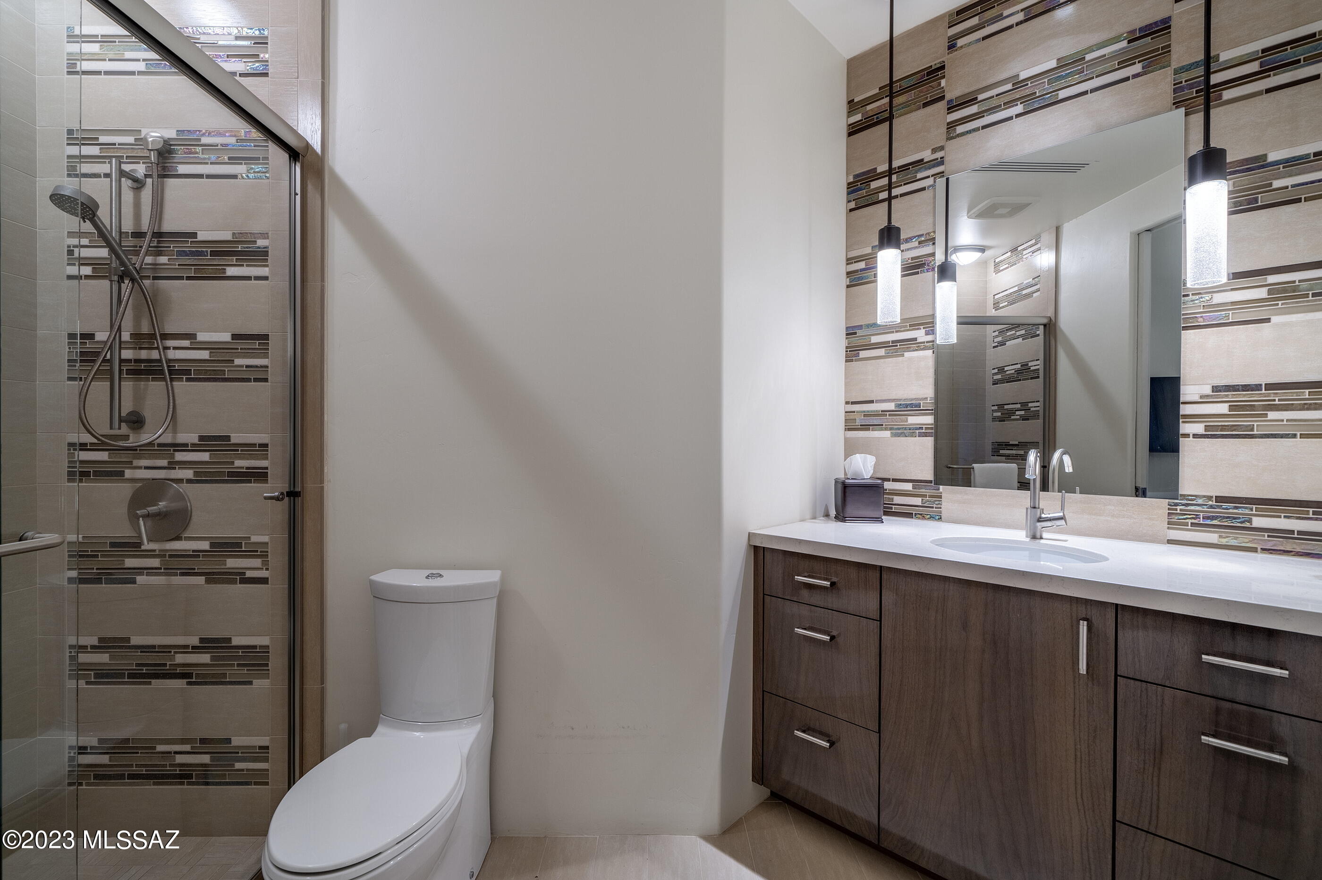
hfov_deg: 100.4
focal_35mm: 15
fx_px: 551
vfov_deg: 77.3
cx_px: 661
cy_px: 440
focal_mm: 15
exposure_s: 1/6
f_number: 10
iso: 200
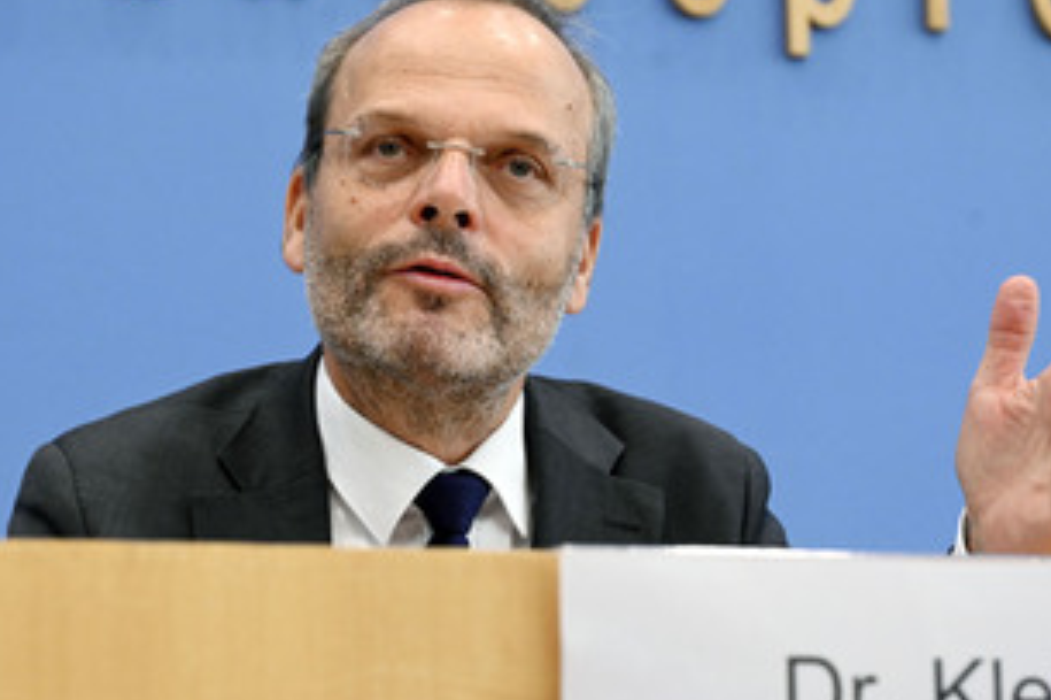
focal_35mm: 105
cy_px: 307
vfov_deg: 13.0
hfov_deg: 19.5
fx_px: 3064
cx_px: 467
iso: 4000
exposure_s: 1/500
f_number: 6.3
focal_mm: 71
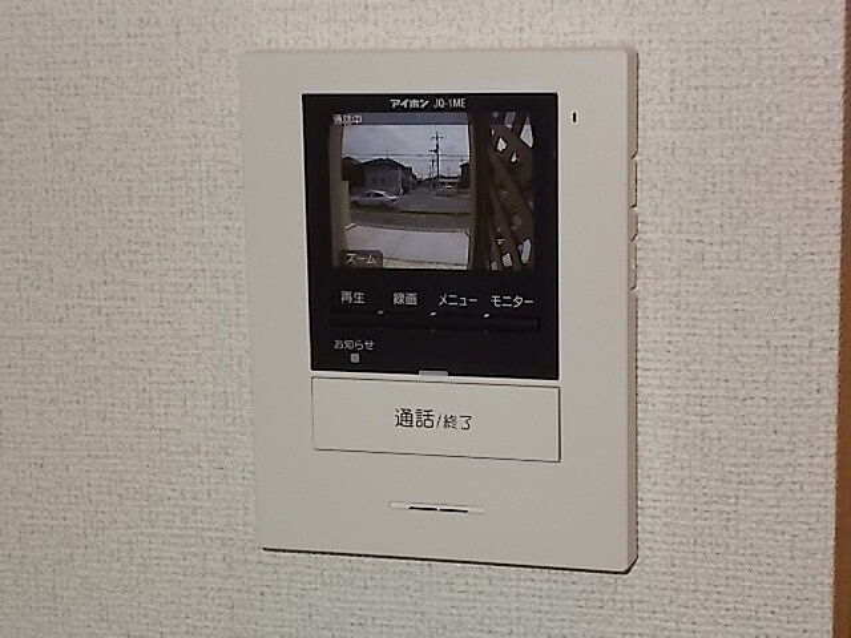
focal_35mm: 76
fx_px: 1868
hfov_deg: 25.7
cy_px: 319
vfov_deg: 19.4
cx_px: 426
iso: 200
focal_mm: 13.5
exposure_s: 1/60
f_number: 5.8
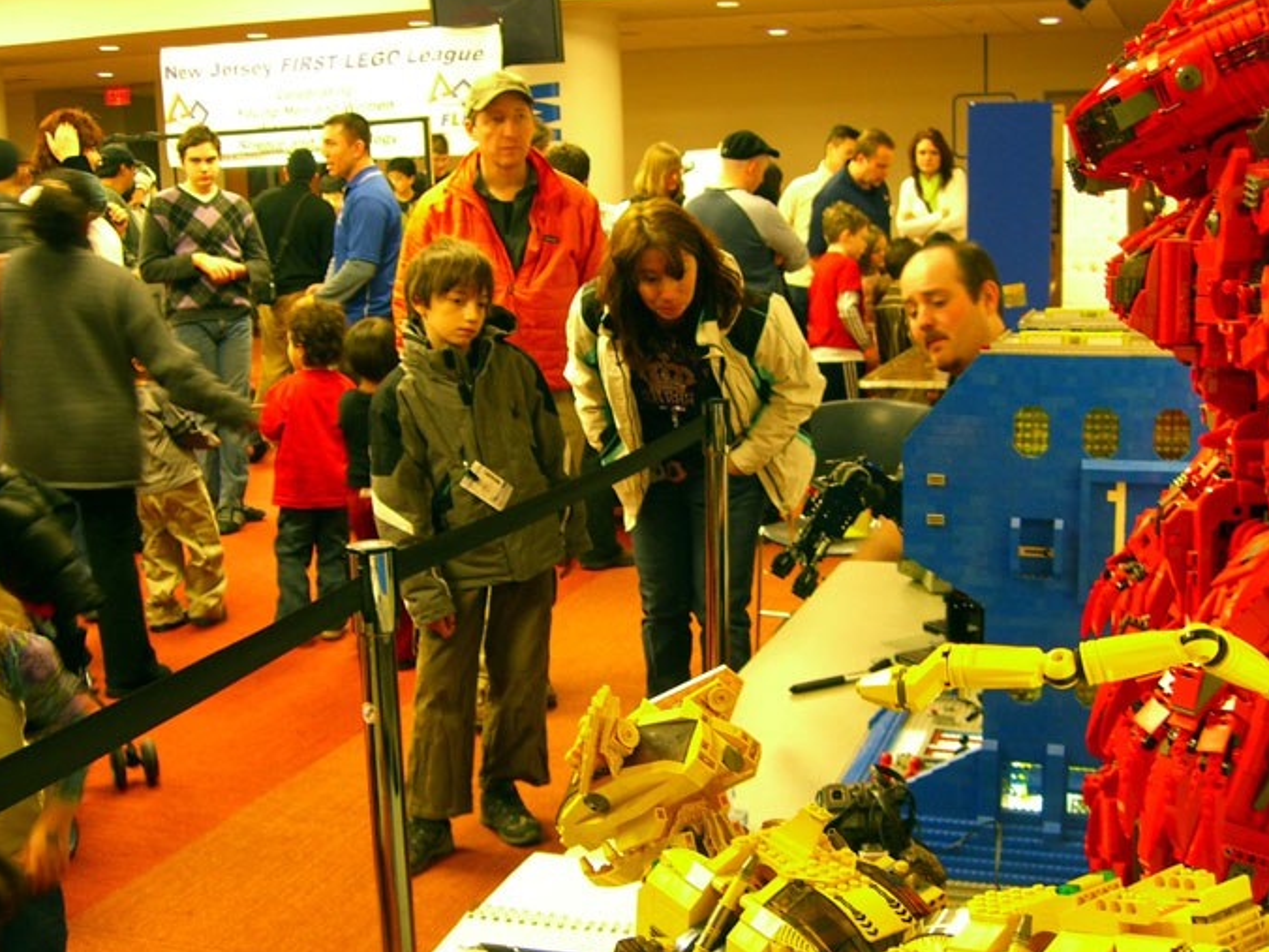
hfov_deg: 42.1
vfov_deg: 32.1
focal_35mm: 45
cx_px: 642
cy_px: 543
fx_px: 1650
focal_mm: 7.9
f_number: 2.8
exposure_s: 1/13
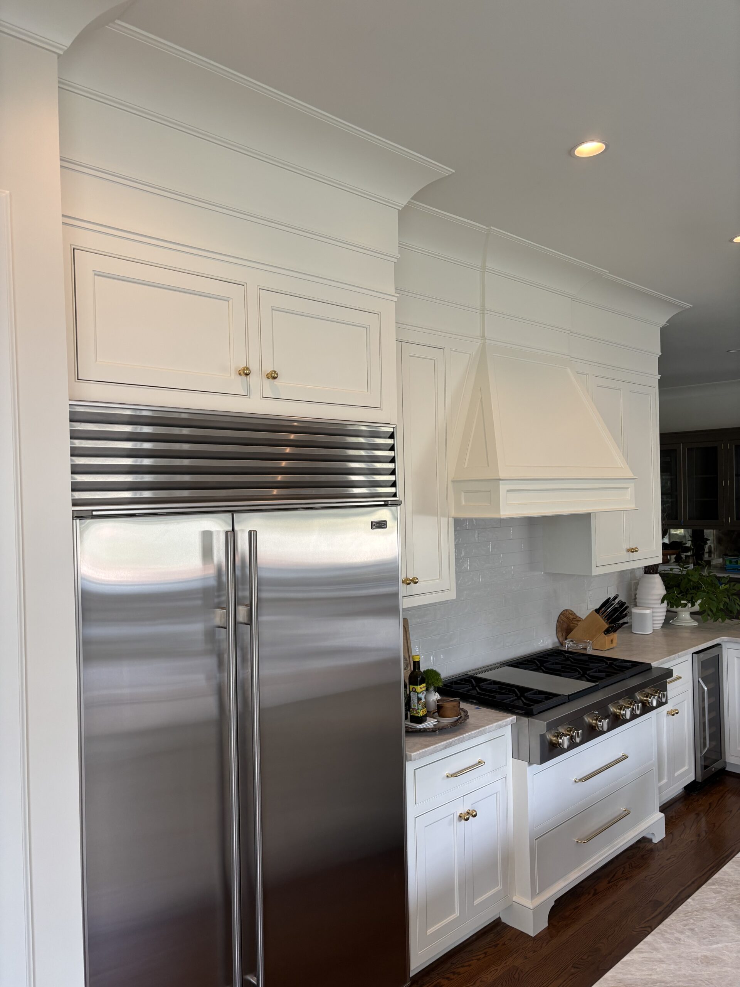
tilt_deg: +0.1
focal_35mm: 26
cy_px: 494
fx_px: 741
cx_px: 370
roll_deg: +1.6
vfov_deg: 67.3
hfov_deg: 53.1
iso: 80
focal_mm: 5.96
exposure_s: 1/60
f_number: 1.6
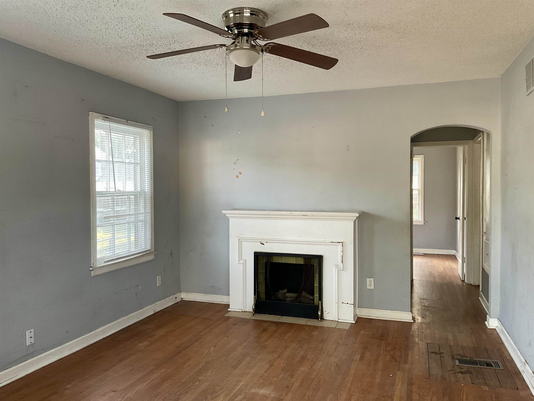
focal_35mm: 29
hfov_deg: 61.7
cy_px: 200
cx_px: 267
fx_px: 447
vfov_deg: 48.2
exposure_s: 1/60
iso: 80
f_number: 1.8
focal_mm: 3
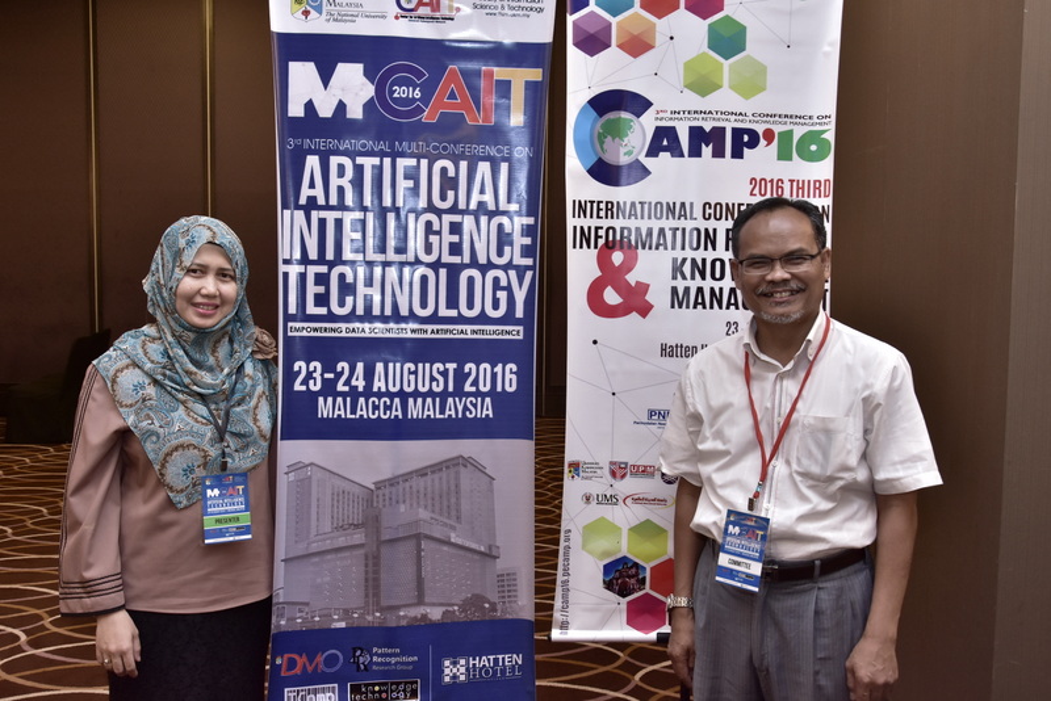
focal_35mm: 36
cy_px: 350
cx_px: 526
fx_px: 1051
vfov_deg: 36.9
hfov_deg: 53.1
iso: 1000
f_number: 6.3
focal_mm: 24
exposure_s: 1/50
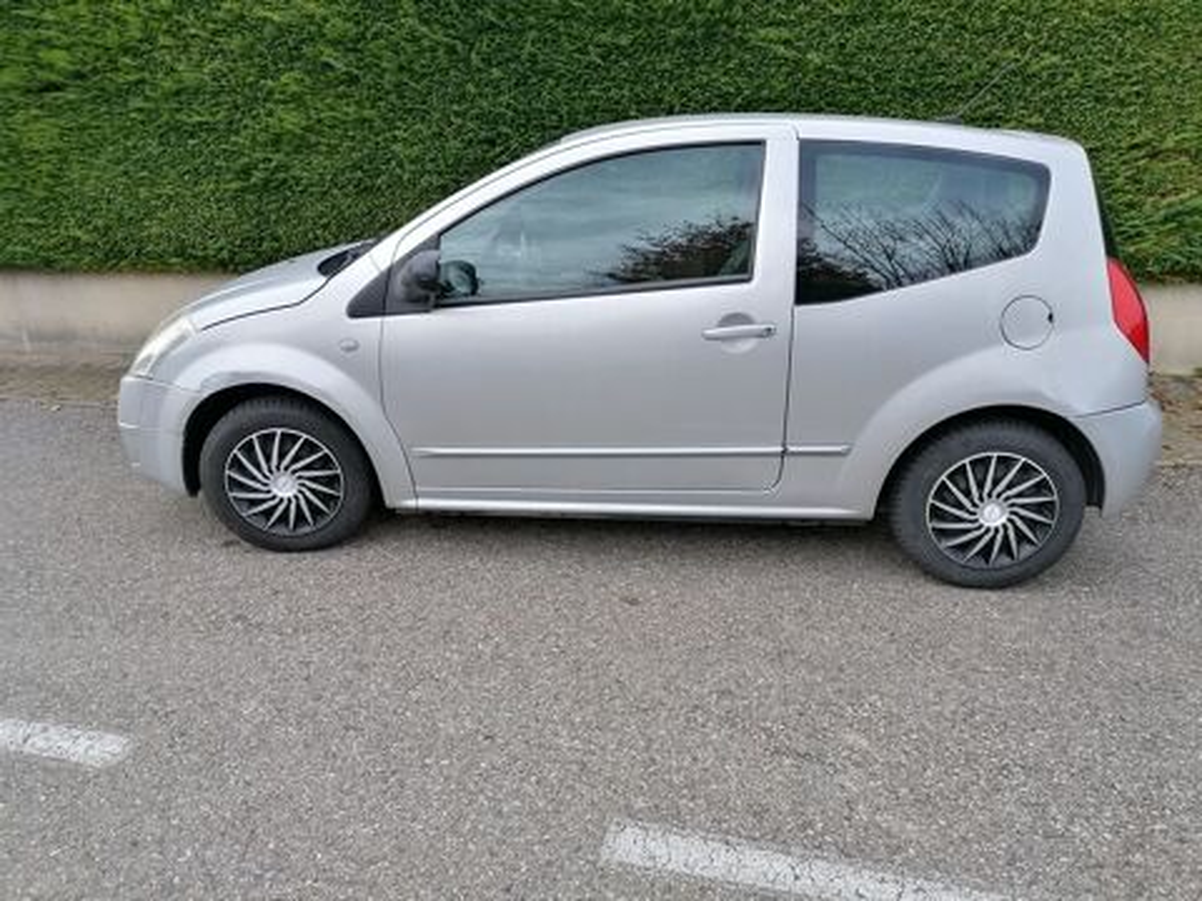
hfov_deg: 65.3
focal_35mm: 27
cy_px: 450
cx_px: 601
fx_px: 938
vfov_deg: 51.4
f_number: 1.8
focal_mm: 5.4
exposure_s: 1/290
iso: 50
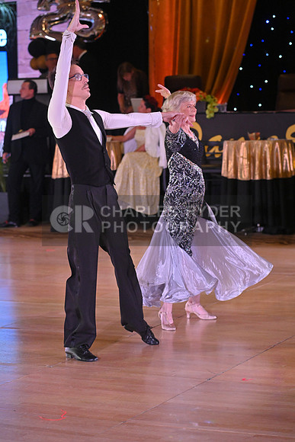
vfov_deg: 20.0
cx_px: 148
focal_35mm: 102
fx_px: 1253
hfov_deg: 13.4
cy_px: 221
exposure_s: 1/400
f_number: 5
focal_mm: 102
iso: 3200
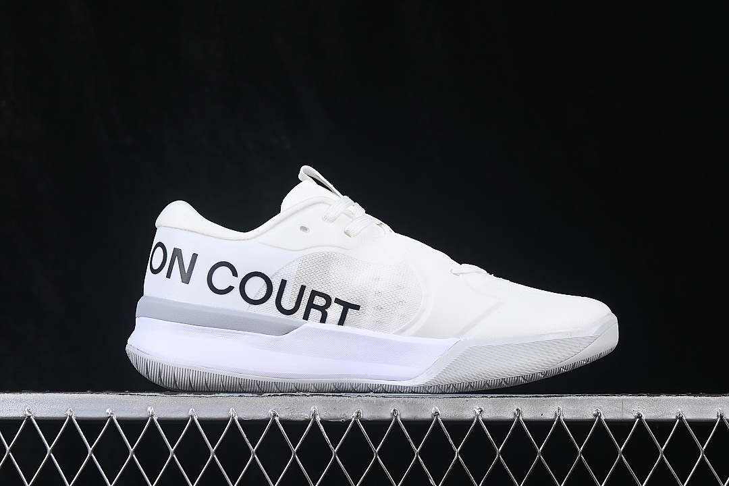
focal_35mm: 75
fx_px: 1519
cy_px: 243
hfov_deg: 27.0
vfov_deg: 18.2
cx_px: 364
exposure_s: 1/80
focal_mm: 50
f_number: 8
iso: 160
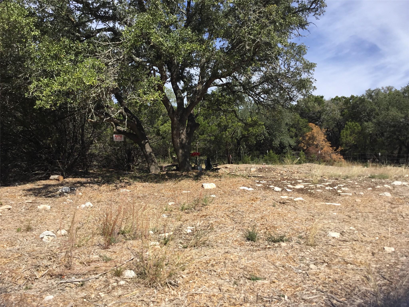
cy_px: 154
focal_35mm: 31
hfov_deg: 58.4
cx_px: 204
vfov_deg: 45.4
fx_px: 366
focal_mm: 3.3
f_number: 2.4
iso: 25
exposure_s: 1/1235
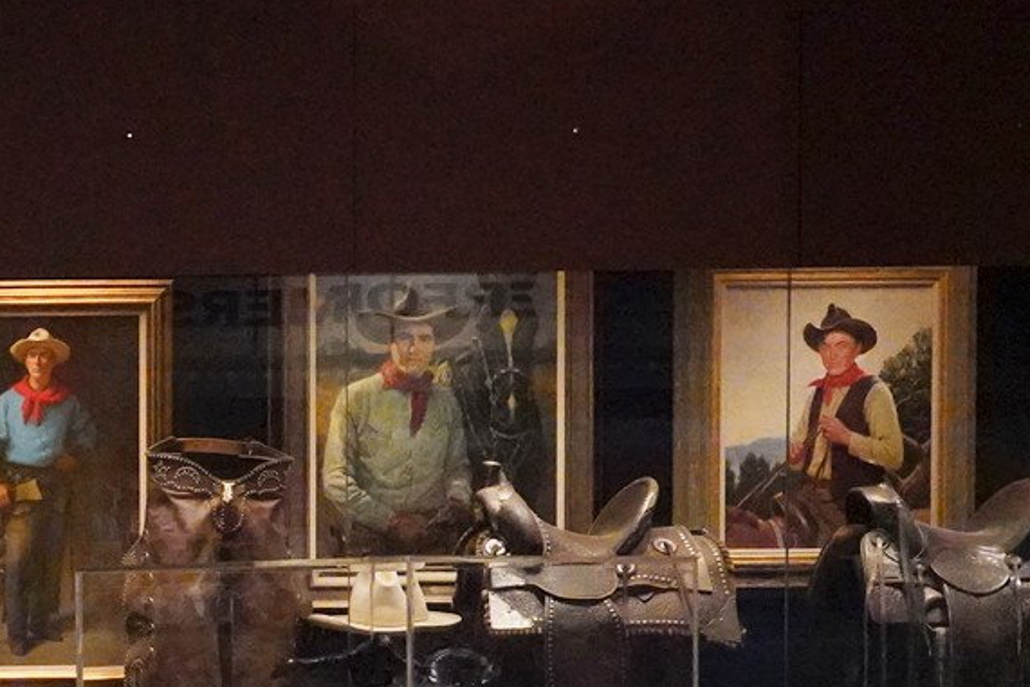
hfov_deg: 17.5
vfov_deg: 12.5
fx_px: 3005
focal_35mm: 105
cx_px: -510
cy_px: 959
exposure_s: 1/100
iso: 16000
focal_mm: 30
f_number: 8
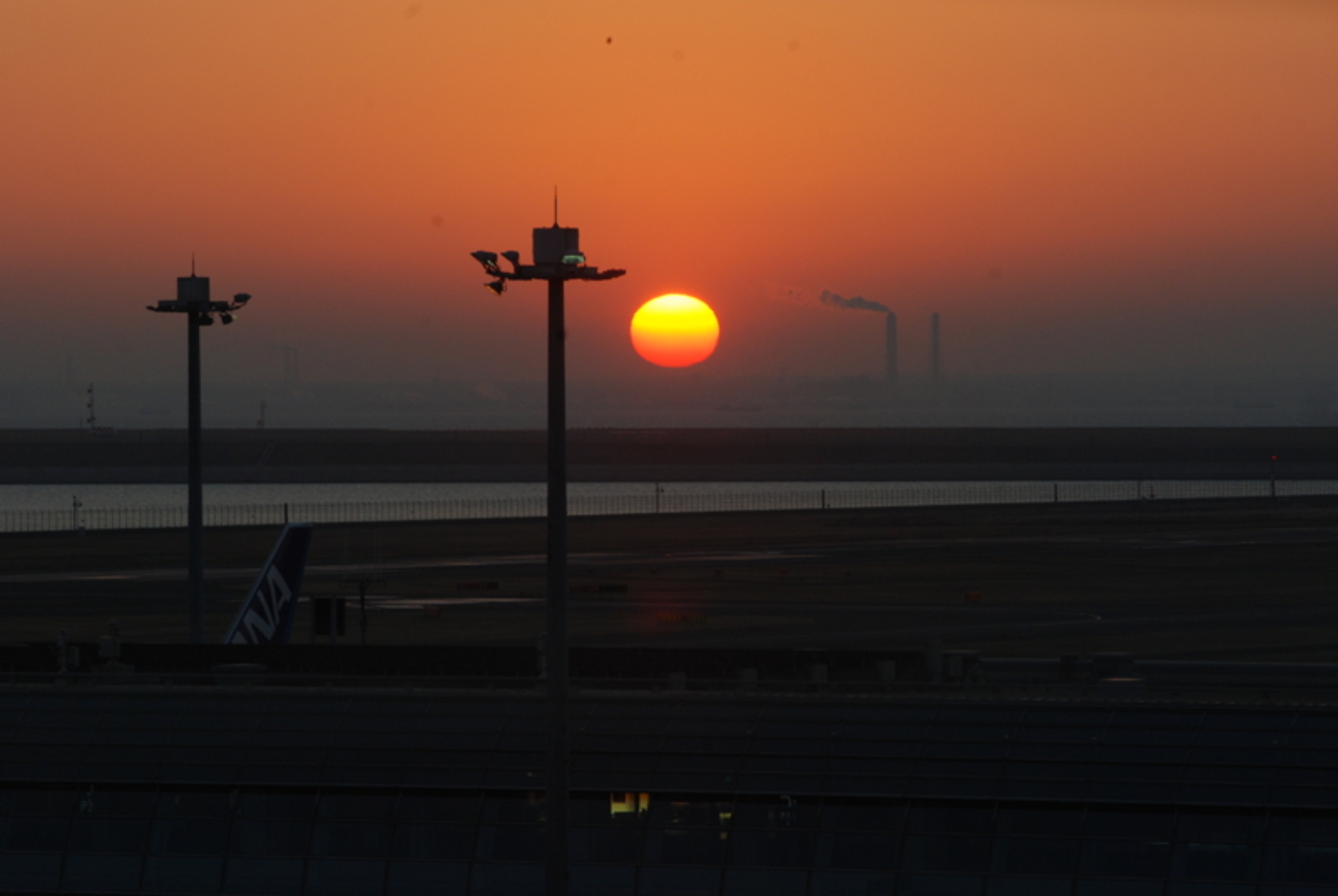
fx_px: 9212
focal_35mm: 248
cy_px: 448
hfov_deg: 8.3
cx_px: 669
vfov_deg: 5.6
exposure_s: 1/80
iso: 250
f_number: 11
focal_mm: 165
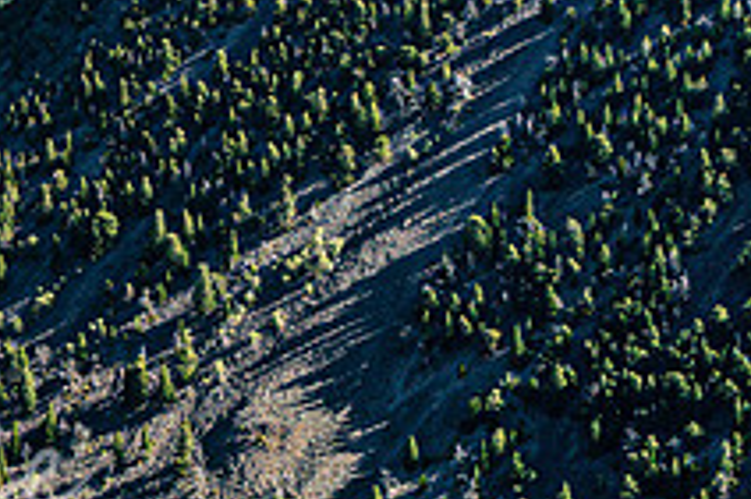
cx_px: -227
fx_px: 2397
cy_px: -41
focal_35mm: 115
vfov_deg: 11.7
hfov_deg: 16.8
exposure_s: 1/640
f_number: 10
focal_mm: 42
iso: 400
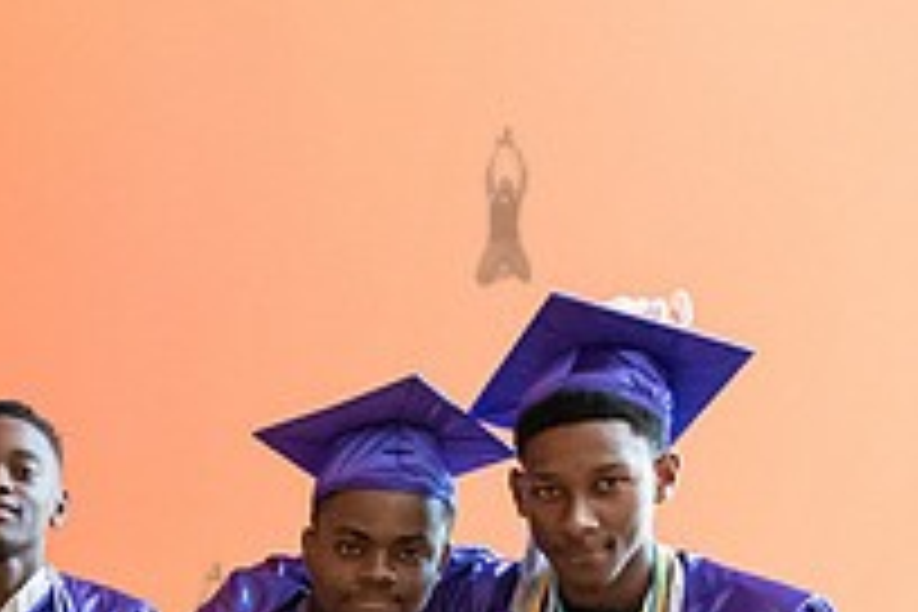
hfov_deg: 24.1
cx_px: -369
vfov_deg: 17.8
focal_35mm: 70
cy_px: 857
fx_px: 1785
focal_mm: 24
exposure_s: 1/200
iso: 4000
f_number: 3.5
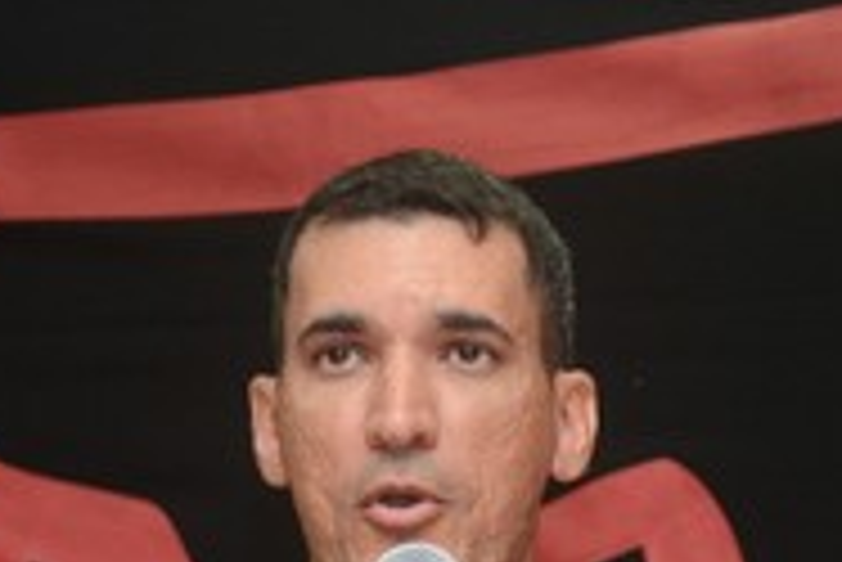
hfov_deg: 8.1
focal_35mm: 253
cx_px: 441
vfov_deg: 5.4
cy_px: 670
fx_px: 5922
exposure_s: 1/125
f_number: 5.3
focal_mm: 70
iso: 1600
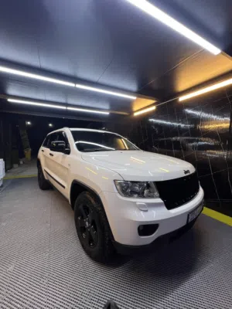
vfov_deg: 106.2
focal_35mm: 13
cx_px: 116
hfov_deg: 89.9
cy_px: 154
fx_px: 116
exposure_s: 1/100
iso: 50
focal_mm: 1.57
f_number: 1.8
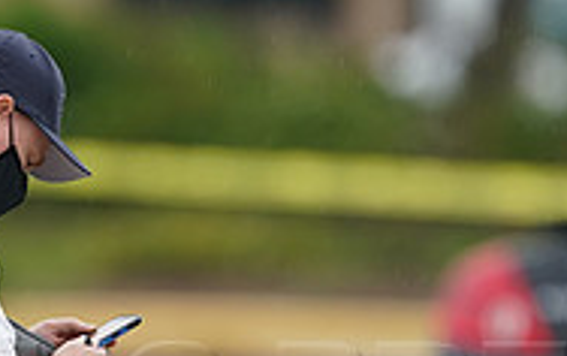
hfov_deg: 0.8
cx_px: 60
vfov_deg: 0.5
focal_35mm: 2639
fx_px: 40828
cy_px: 364
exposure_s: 1/320
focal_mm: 840
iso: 400
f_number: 6.3
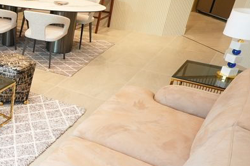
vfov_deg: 27.5
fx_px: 340
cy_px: 83
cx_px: -84
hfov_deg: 30.6
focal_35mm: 49
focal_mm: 16
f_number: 4
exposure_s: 1/200
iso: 2000
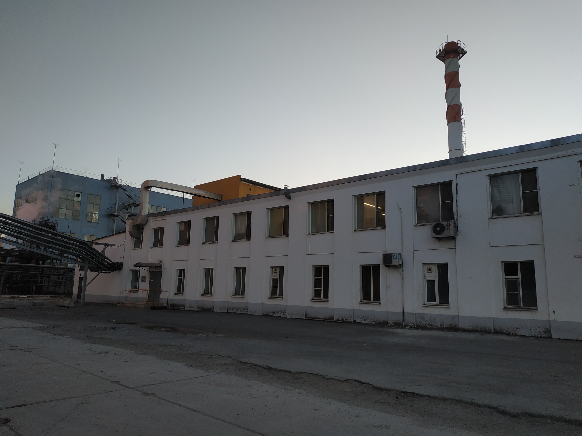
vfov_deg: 56.8
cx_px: 291
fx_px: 404
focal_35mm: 24
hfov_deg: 71.6
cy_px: 218
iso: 125
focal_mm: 3.94
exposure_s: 1/300
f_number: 1.9
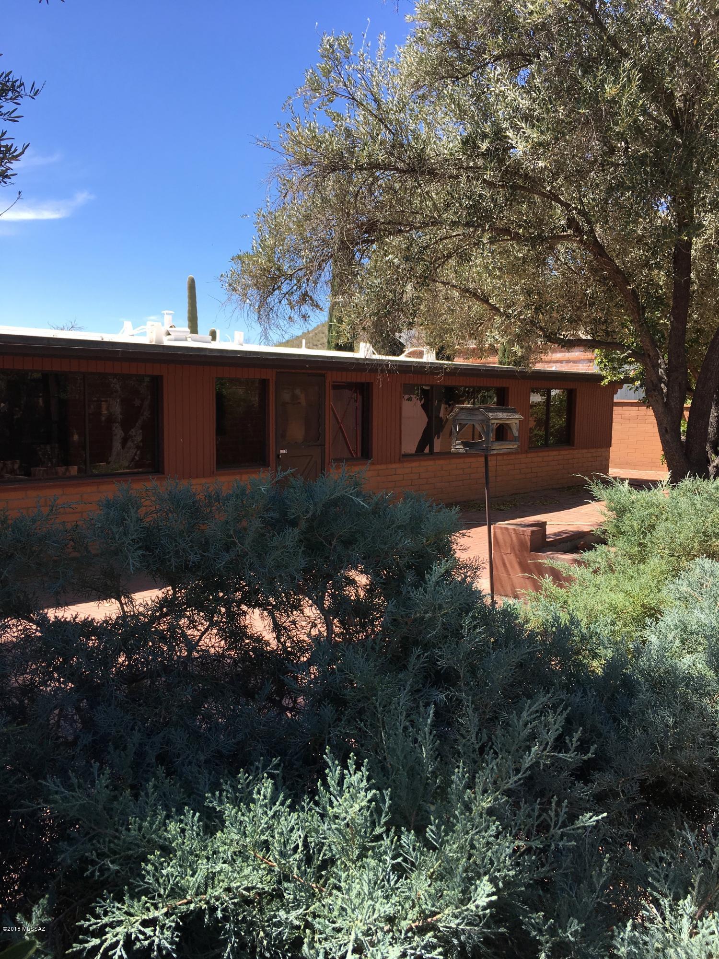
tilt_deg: -8.3
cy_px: 480
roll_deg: -0.4
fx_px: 803
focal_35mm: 29
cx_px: 360
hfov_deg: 48.2
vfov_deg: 61.7
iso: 25
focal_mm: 4.15
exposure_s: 1/836
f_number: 2.2
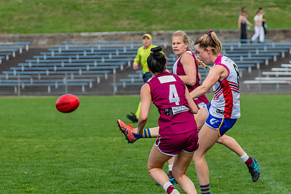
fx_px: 2466
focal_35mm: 305
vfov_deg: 4.5
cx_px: 148
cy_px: 126
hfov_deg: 6.8
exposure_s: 1/1600
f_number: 6.3
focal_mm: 170
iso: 800
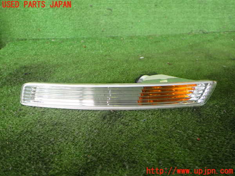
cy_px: 88
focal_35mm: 30
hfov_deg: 60.0
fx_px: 204
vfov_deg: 46.8
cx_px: 118
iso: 200
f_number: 2.3
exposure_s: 1/30
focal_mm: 5.4
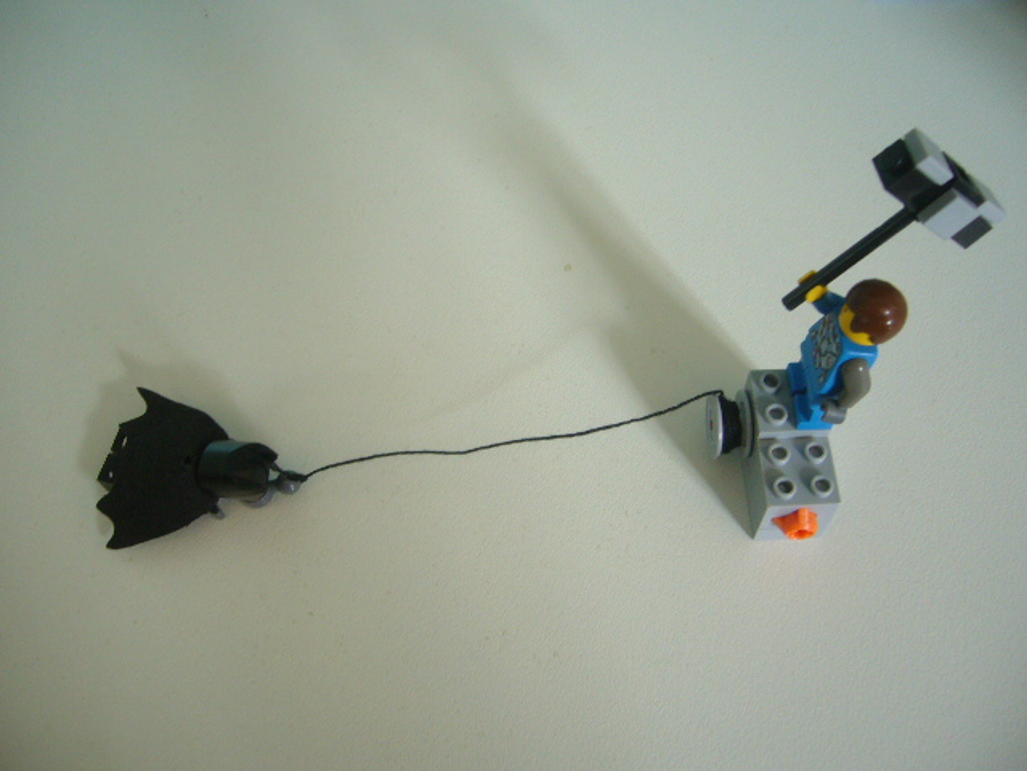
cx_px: 514
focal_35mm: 35
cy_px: 386
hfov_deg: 52.6
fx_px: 1038
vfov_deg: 40.7
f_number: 2.8
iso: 100
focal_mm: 5.8
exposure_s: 1/20
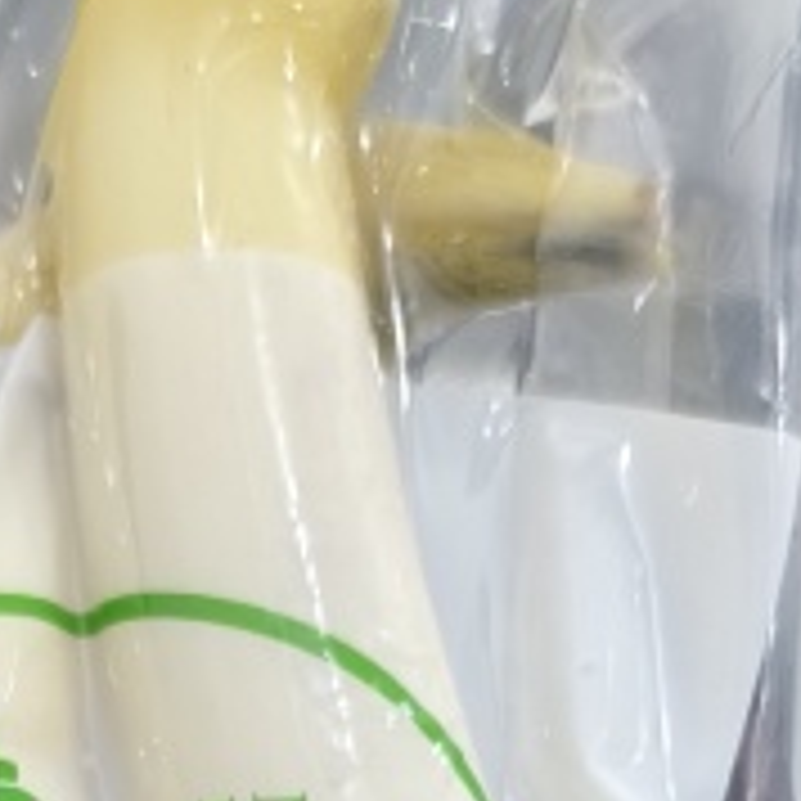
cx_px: 320
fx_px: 3194
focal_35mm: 122
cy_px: 1483
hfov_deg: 14.3
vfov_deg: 12.9
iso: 640
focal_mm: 5.6
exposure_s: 1/50
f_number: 1.57
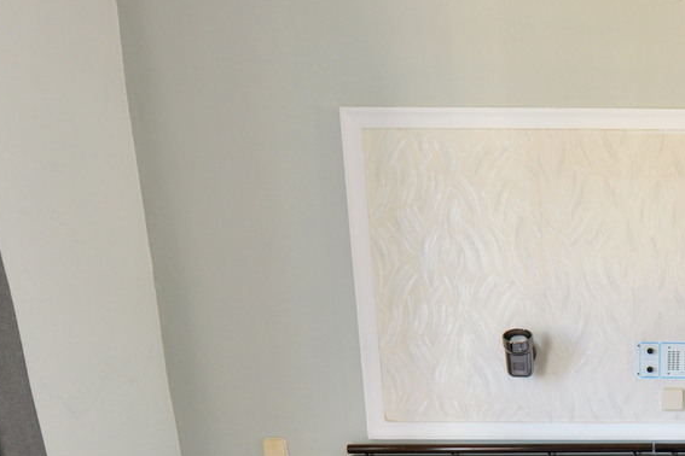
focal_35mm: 41
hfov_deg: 42.2
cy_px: 520
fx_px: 780
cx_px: 656
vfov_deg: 29.0
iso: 640
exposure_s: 1/160
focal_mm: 14
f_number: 3.2
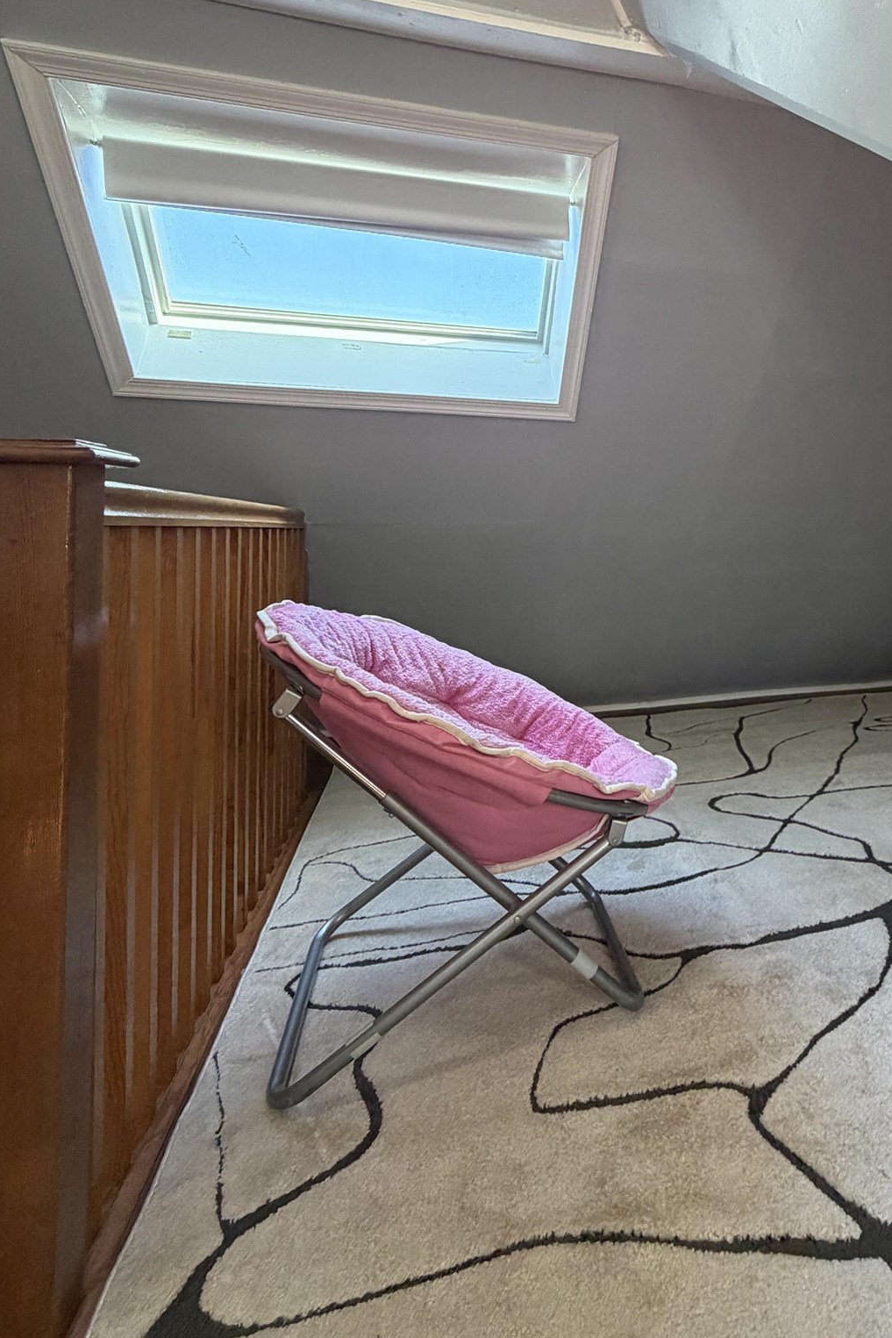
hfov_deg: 53.1
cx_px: 724
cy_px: 517
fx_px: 817
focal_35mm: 22
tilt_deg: +1.6
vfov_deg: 77.4
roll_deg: +0.9
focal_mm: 2.22
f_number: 2.2
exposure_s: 1/60
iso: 250
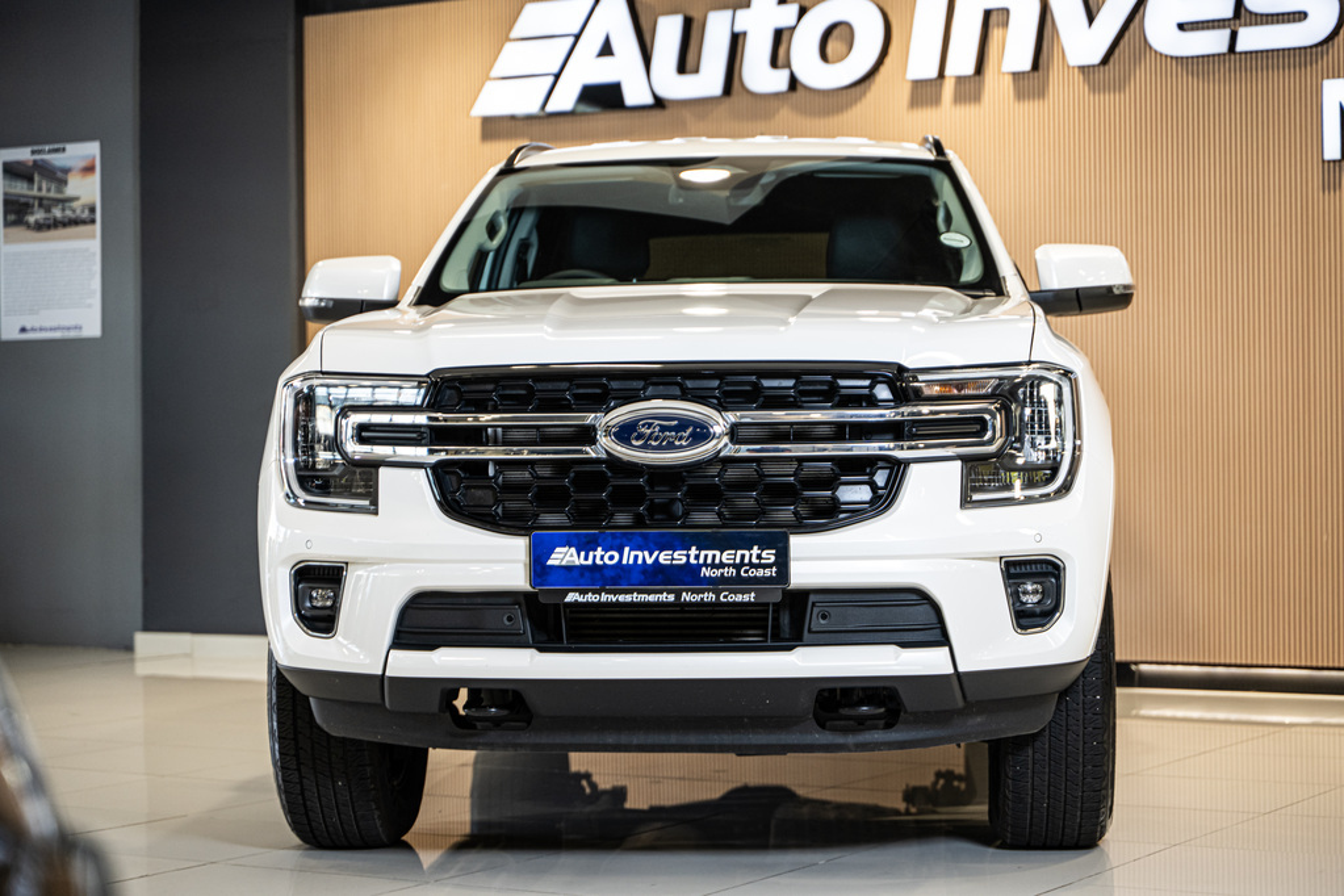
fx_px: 2800
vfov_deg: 18.2
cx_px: 672
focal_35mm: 75
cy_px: 448
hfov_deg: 27.0
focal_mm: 75
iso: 640
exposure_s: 1/160
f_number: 2.8
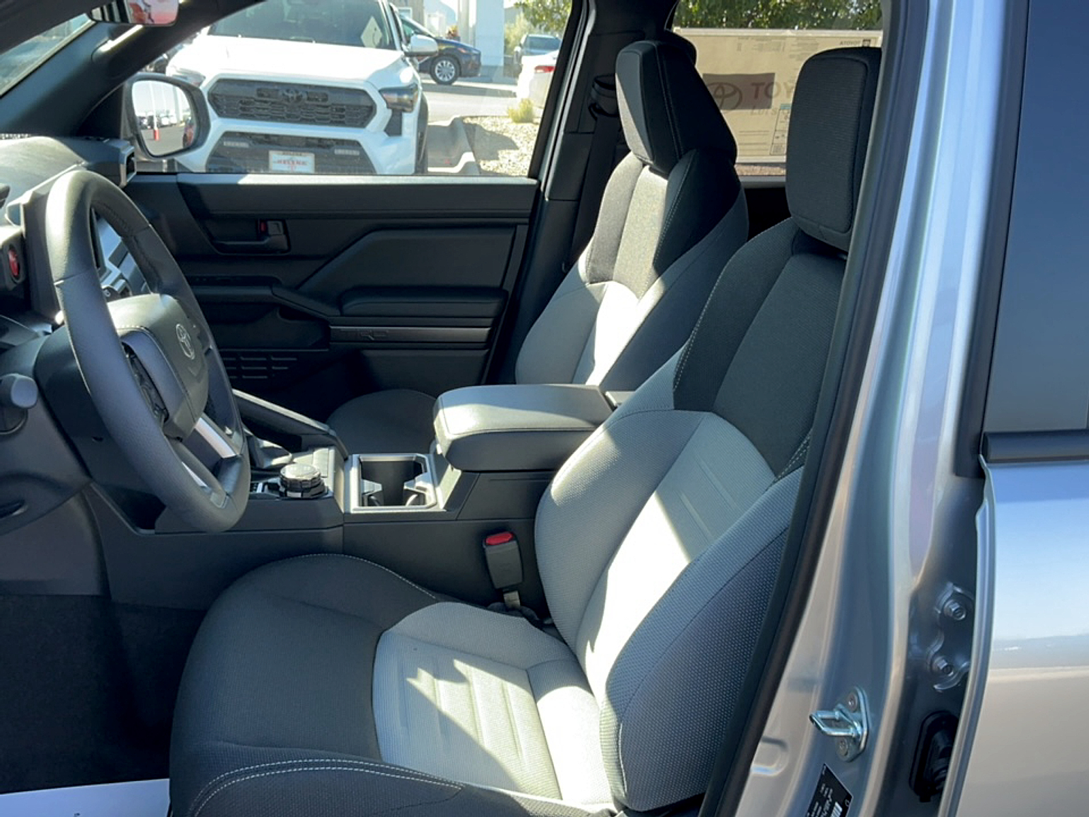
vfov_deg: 46.8
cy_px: 408
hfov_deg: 60.0
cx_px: 544
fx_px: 944
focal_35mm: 30
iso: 20
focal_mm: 3
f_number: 1.8
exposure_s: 1/120
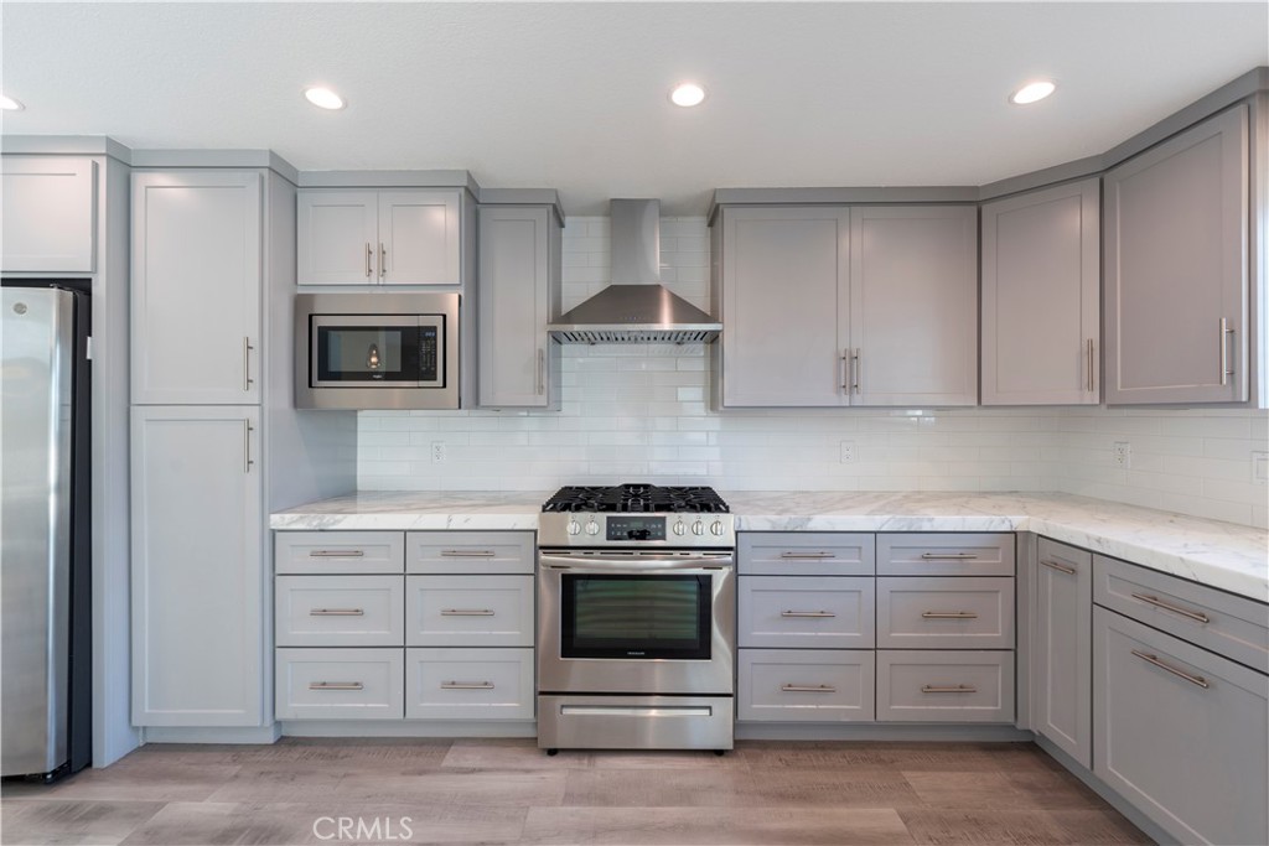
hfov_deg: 104.2
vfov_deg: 81.2
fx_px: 494
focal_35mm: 14
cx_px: 634
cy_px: 423
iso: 100
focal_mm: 14
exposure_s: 1/8
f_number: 7.1
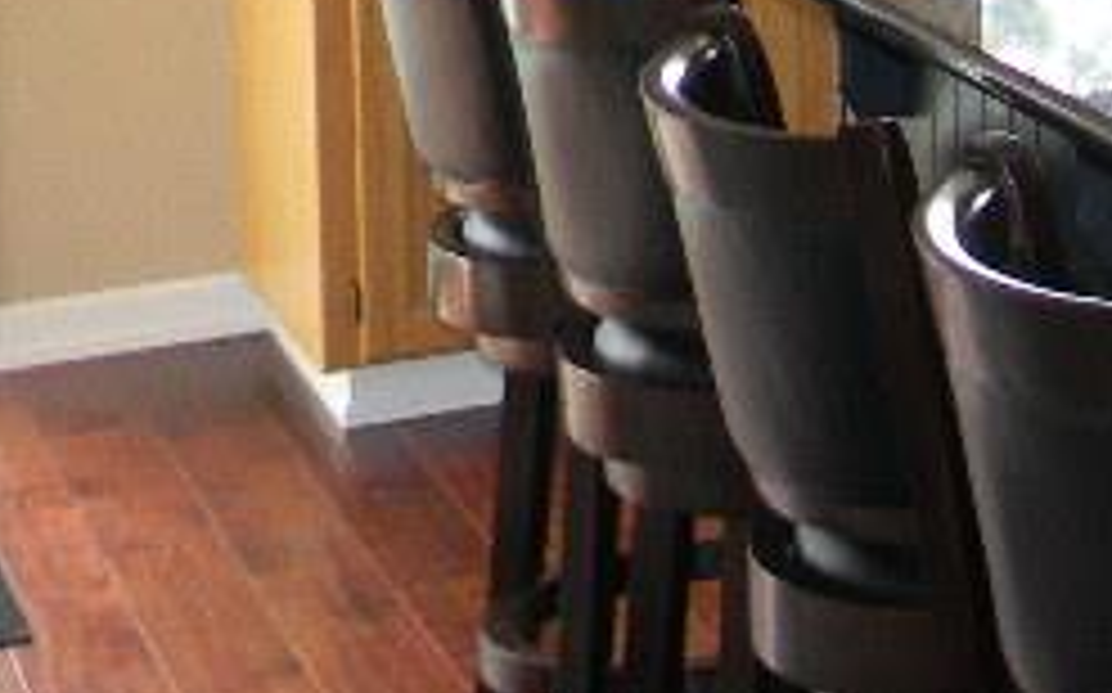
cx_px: 2229
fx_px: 3725
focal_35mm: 123
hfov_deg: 14.2
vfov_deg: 10.2
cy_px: -428
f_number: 3.5
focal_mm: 5
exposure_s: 1/30
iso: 141
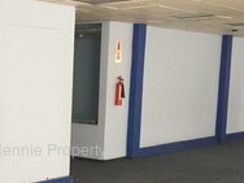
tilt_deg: -7.0
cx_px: -9
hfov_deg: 24.0
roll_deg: -1.8
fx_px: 543
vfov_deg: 19.0
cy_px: 137
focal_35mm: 77
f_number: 2.2
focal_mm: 4.15
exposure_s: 1/33
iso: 160
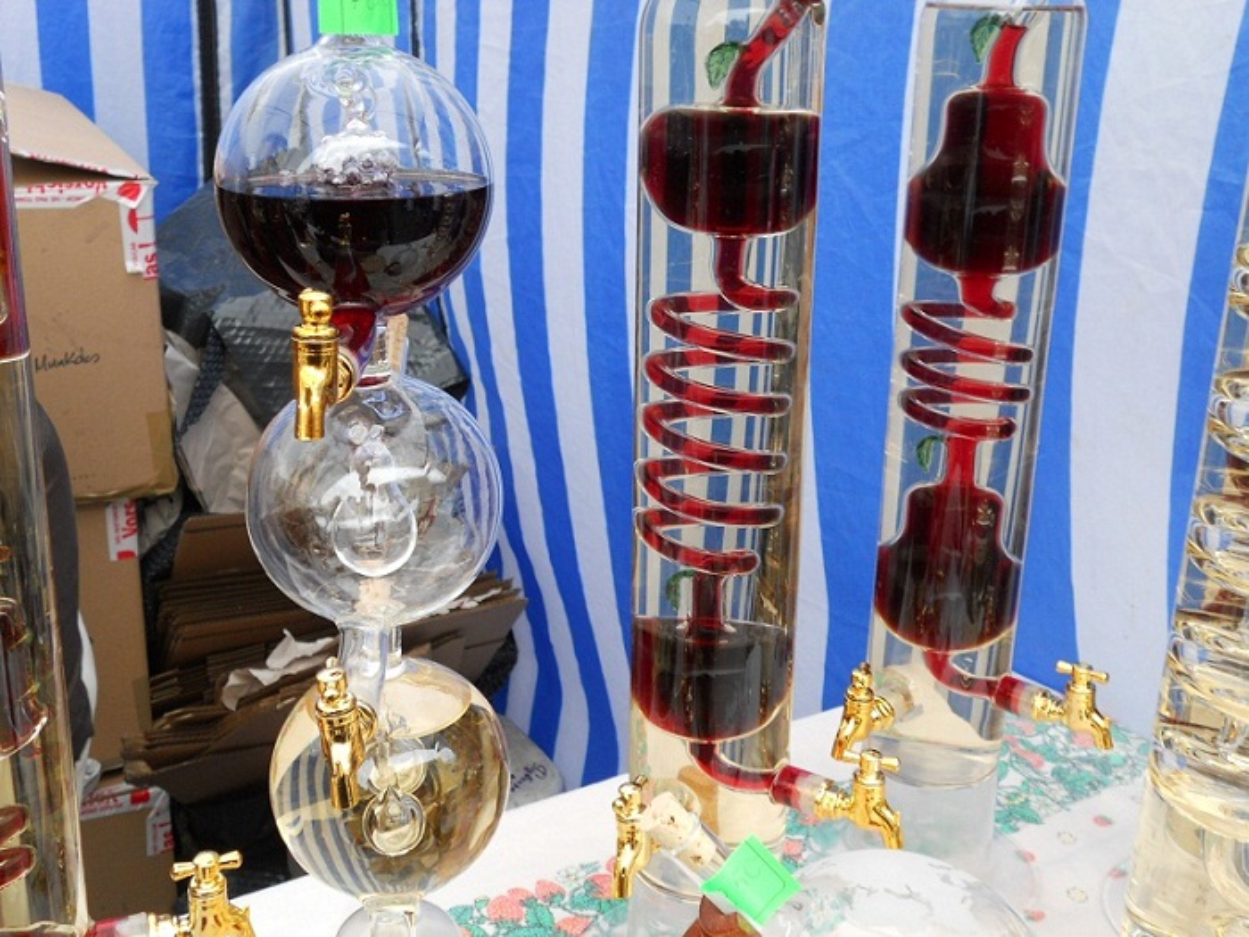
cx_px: 624
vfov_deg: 37.7
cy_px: 468
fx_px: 1371
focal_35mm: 38
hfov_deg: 49.0
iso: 125
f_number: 3.9
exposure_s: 1/30
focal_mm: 6.9
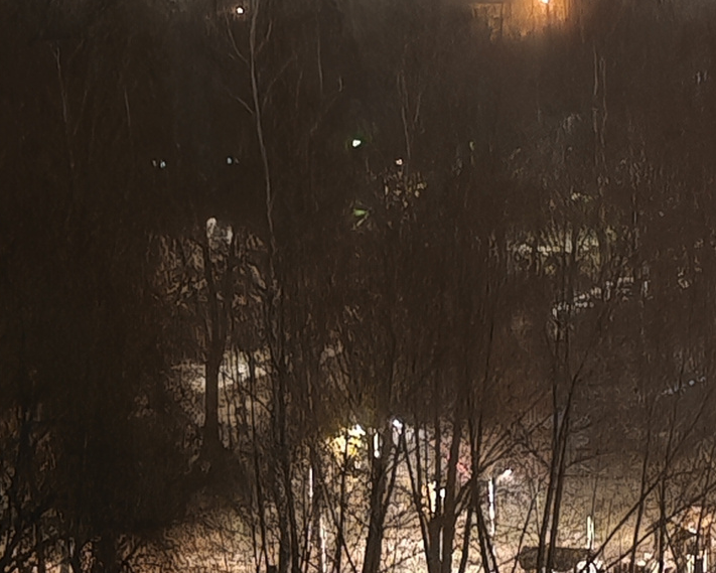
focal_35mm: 163
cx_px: 640
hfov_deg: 11.8
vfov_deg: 9.5
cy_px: 307
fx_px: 3455
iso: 10000
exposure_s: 1/9
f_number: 1.9
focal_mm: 6.12
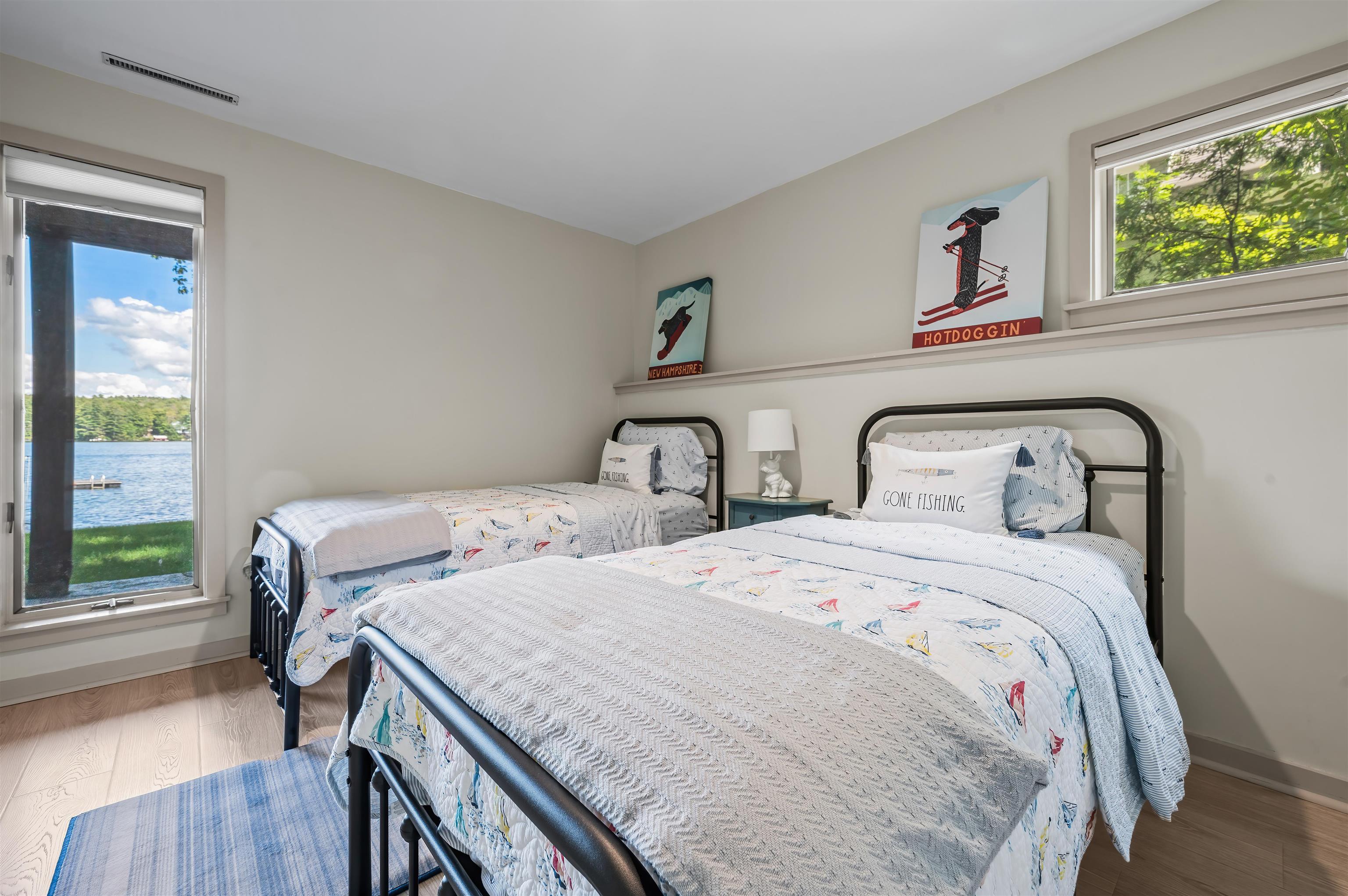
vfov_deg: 81.1
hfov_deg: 104.3
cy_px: 448
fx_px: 524
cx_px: 674
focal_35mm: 14
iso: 400
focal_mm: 14
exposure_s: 1/2.5
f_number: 9
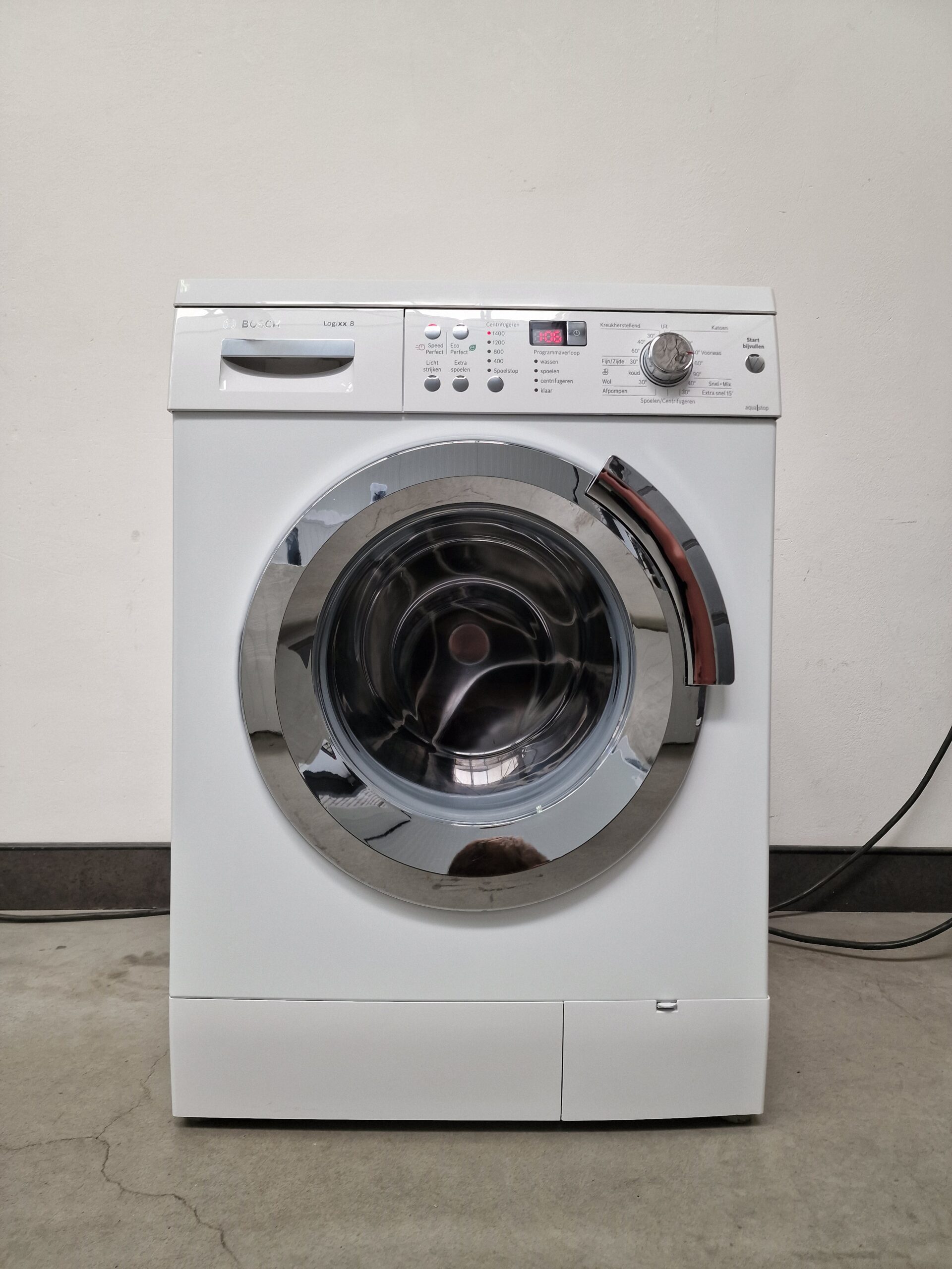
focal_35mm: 23
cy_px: 634
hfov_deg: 58.9
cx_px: 476
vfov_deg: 73.9
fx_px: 843
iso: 64
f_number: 1.8
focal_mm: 6.4
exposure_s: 1/100
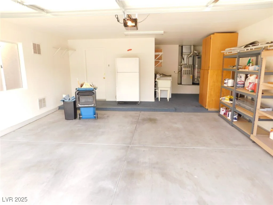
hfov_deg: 73.9
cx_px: 136
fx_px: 181
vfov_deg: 58.9
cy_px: 102
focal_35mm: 23
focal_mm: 4
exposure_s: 1/50
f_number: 3
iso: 125
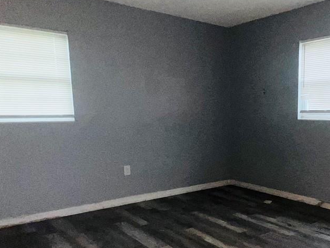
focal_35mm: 33
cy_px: 165
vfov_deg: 42.4
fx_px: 315
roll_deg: +0.3
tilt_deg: -9.4
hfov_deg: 52.3
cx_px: 257
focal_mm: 1.57
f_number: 1.8
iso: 64
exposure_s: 1/62
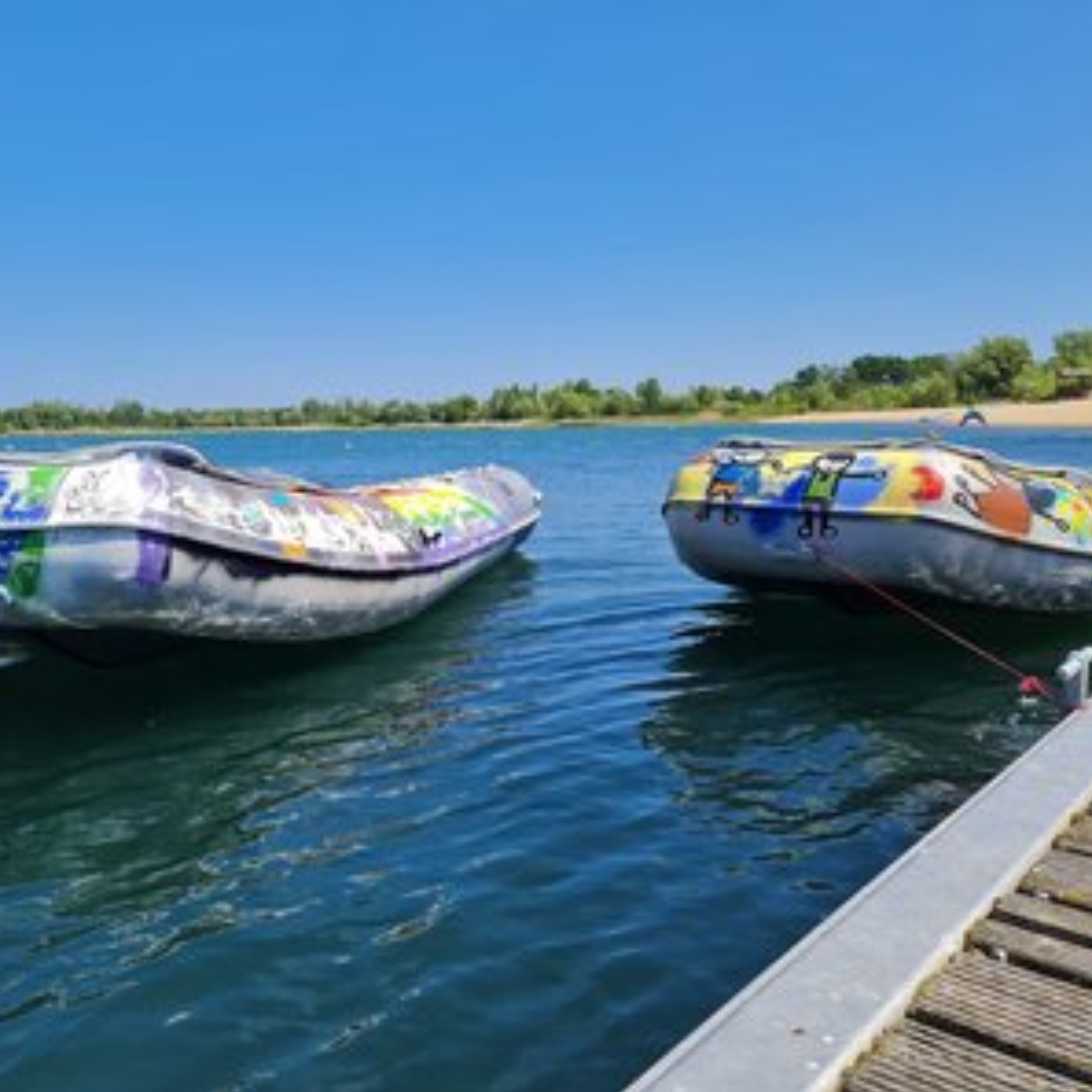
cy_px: 548
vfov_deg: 52.5
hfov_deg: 52.5
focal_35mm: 31
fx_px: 1106
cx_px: 522
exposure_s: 1/1944
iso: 50
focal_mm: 5.4
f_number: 1.8
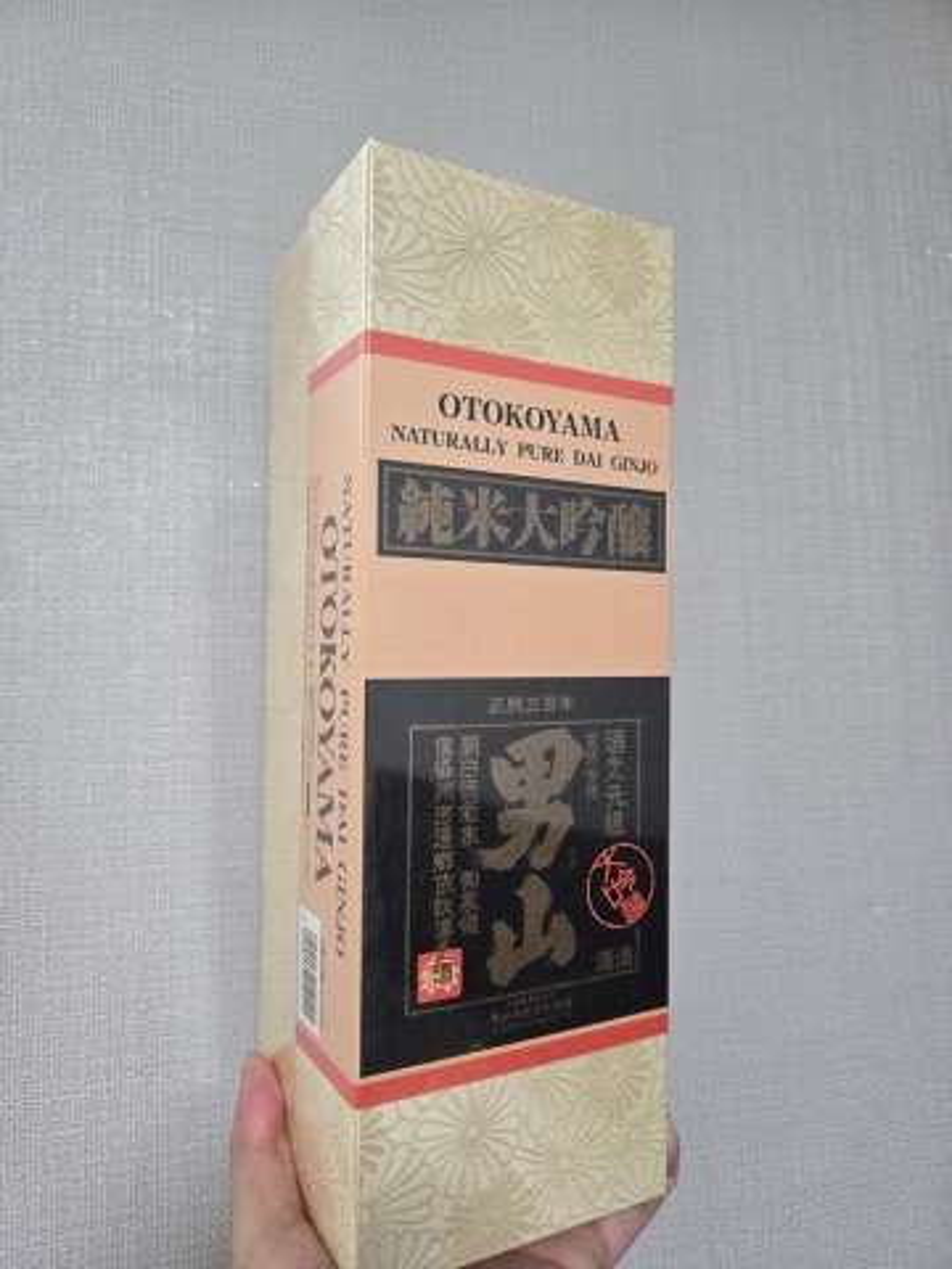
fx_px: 843
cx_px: 476
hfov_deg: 58.9
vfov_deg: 73.9
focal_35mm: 23
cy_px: 634
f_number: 1.8
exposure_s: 1/120
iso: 320
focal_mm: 5.4
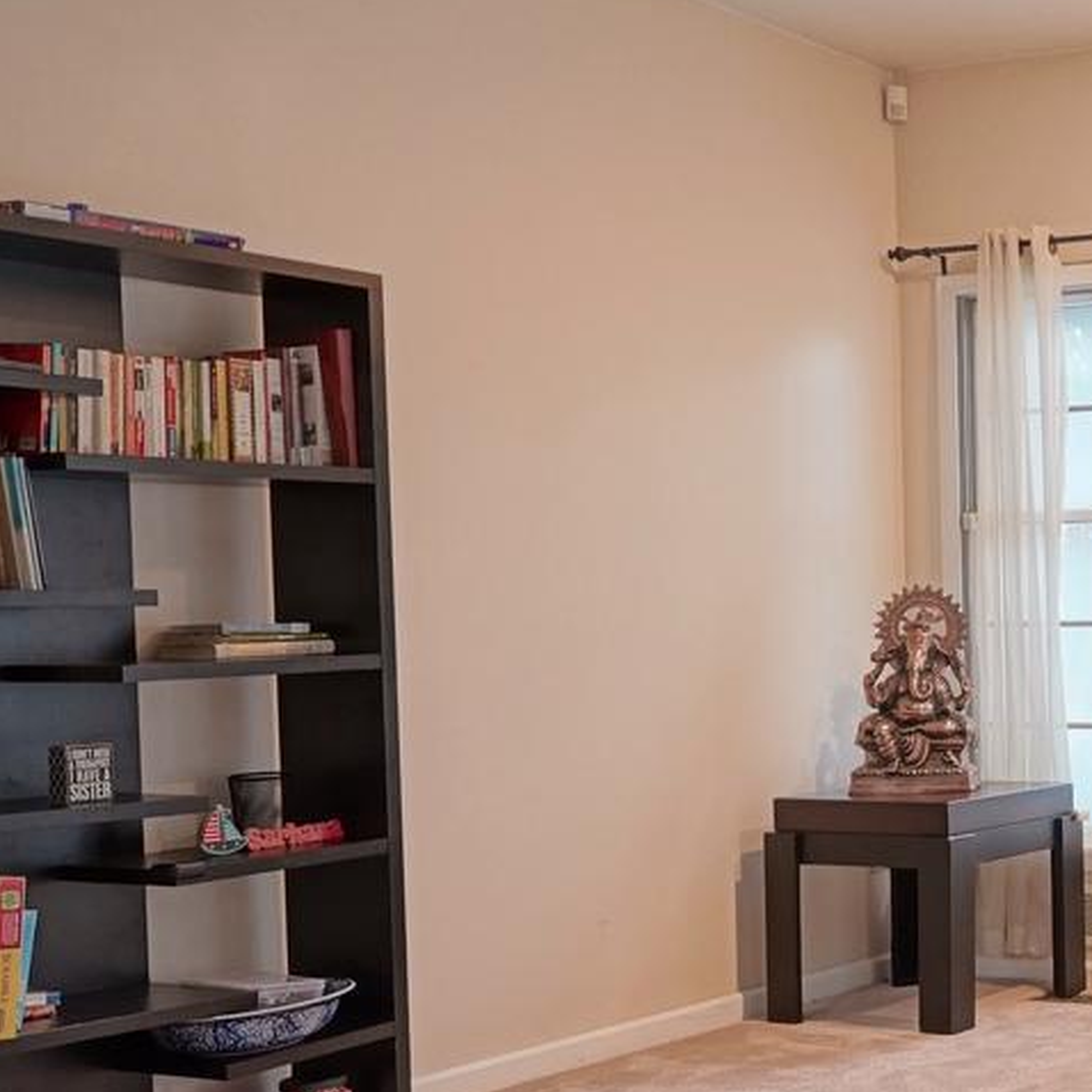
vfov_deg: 33.3
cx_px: 1638
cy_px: 655
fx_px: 1820
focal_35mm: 51
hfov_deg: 25.3
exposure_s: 1/20
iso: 1600
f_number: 5.6
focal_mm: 14
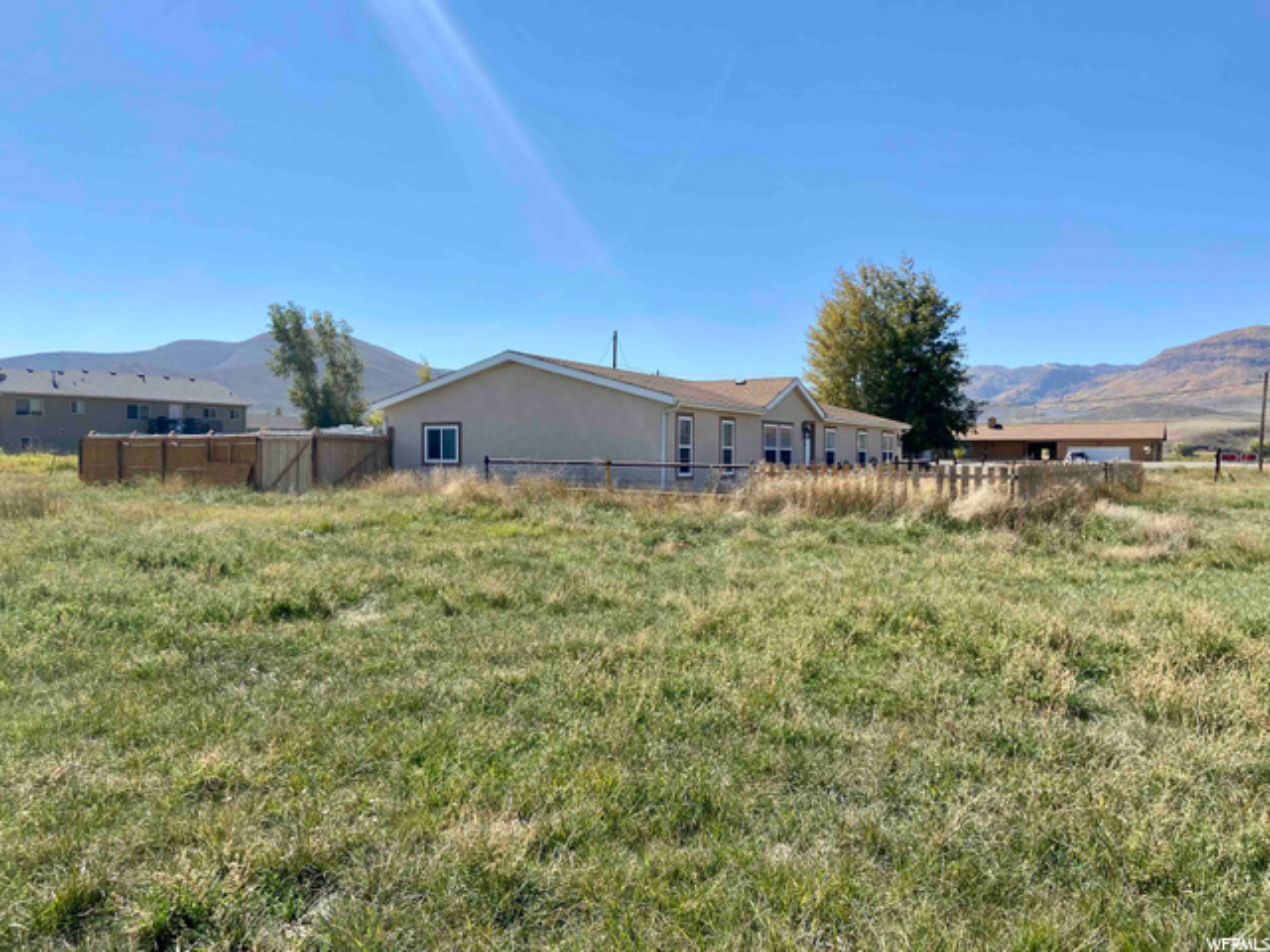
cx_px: 635
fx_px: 954
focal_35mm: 26
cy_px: 476
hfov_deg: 67.3
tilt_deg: -2.6
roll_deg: -0.1
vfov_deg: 53.1
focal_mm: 4.25
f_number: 1.8
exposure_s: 1/3401
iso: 32
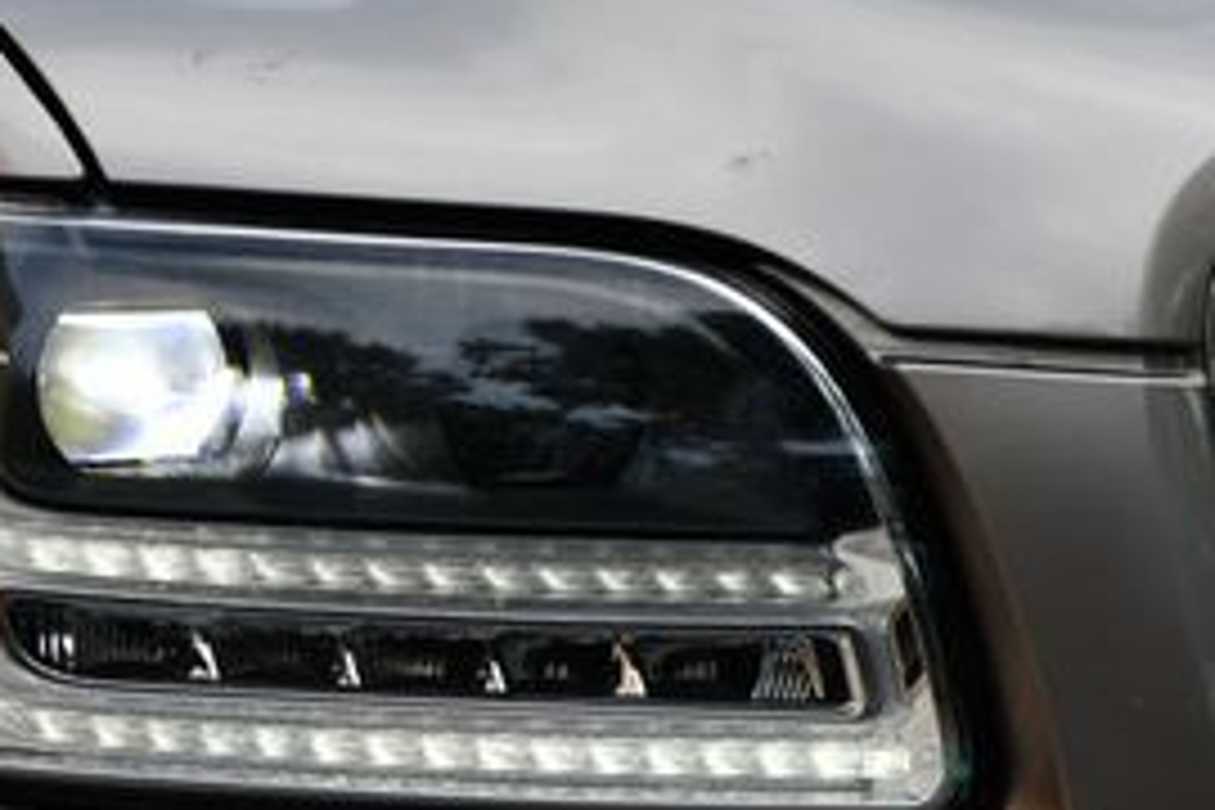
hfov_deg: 7.8
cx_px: 387
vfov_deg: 5.2
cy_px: 504
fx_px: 8943
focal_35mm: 265
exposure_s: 1/250
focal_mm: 75
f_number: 7.1
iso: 200
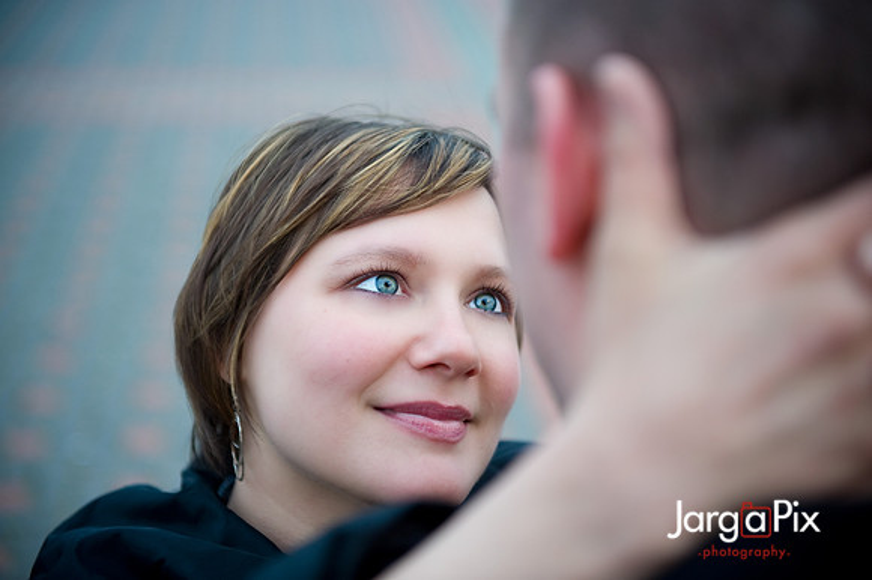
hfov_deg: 28.9
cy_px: 290
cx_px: 436
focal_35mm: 70
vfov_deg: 19.4
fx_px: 1695
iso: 280
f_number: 2.8
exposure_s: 1/60
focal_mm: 70
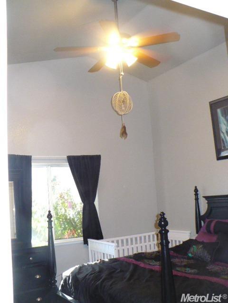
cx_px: 114
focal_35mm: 37
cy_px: 152
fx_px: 325
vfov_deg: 50.1
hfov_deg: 38.7
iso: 400
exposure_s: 1/30
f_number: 2.8
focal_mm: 6.1
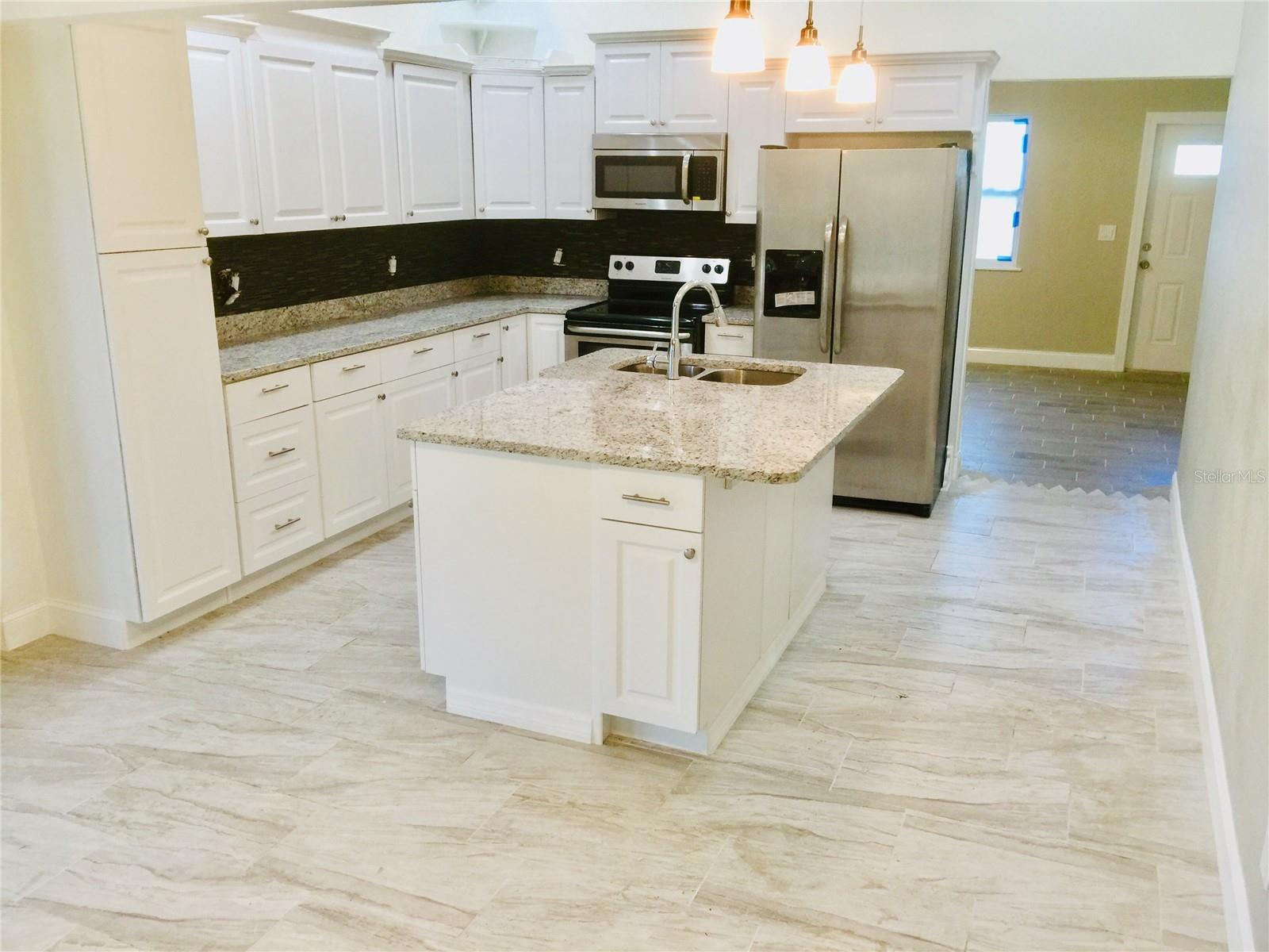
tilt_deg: -15.1
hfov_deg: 61.7
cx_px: 634
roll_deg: -0.6
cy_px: 476
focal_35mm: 29
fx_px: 1063
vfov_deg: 48.2
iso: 32
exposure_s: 1/30
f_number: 2.2
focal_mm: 4.15
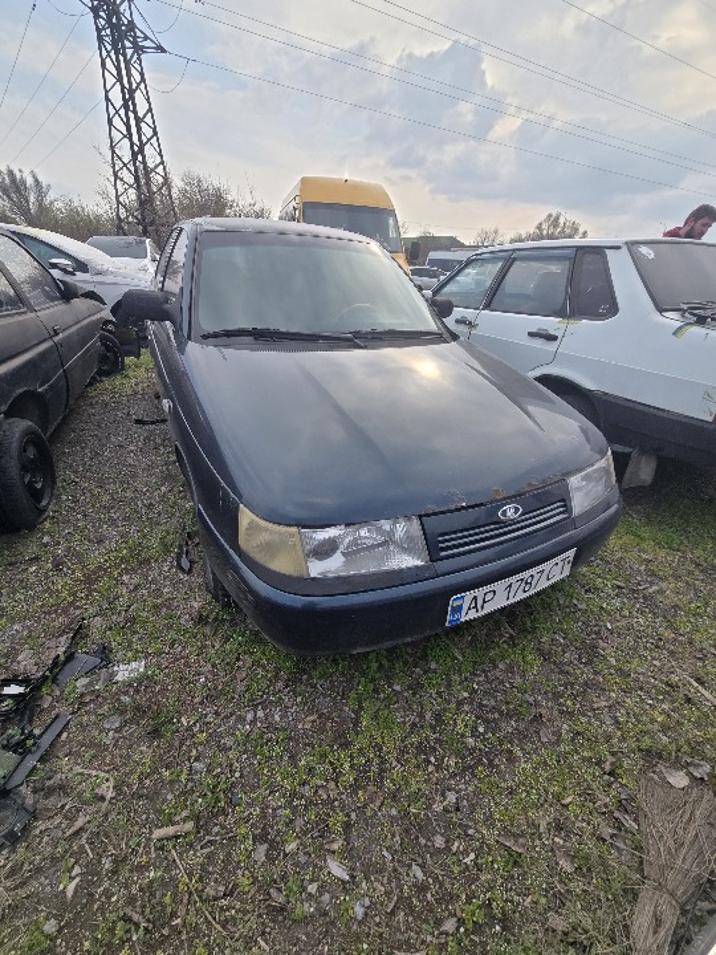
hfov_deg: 89.9
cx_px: 358
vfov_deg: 106.2
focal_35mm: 13
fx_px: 359
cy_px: 478
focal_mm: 2.2
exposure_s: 1/1272
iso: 50
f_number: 2.2
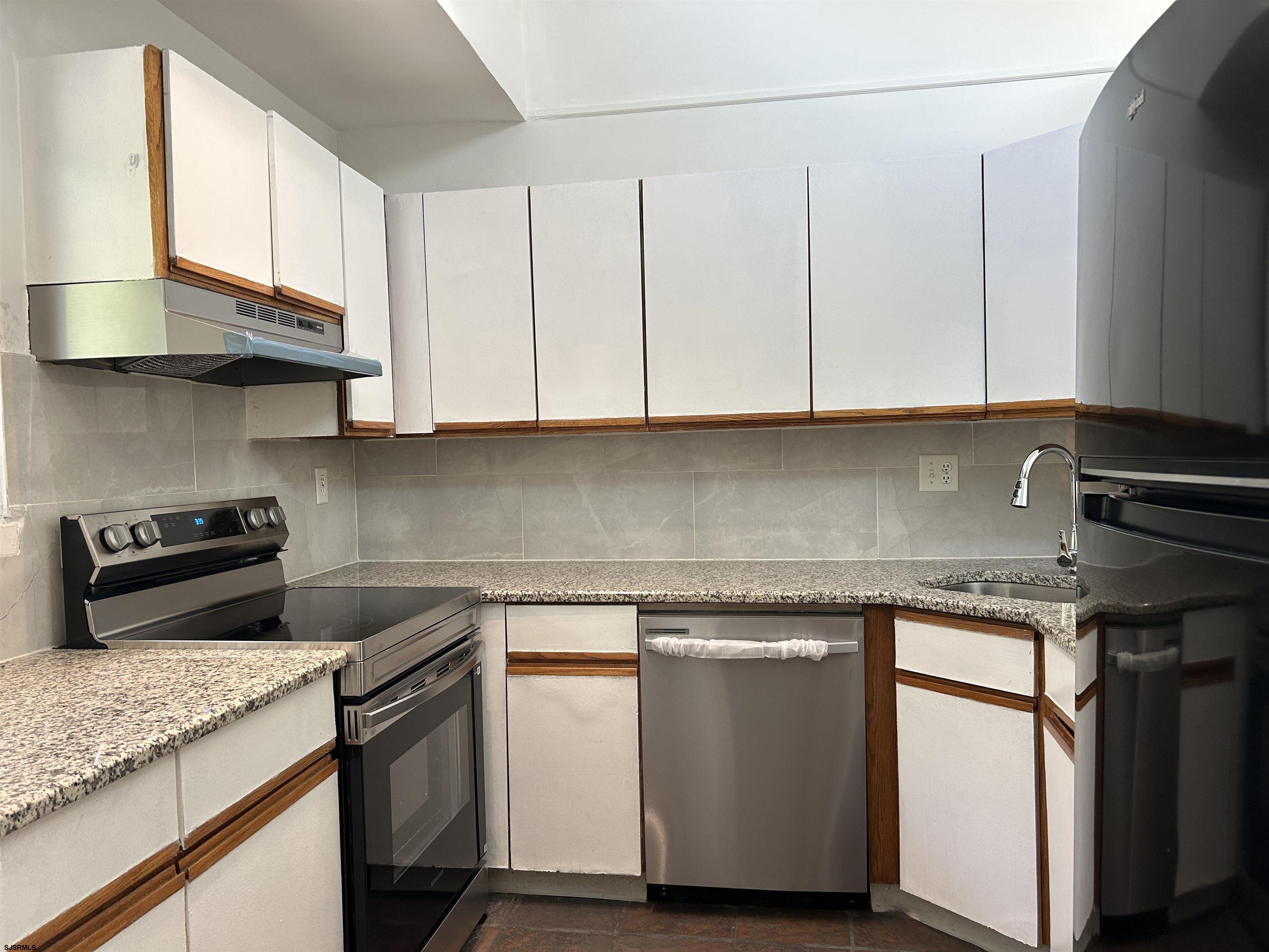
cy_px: 476
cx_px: 634
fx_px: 953
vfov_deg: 53.1
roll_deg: +2.5
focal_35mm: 26
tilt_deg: -1.7
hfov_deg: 67.3
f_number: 1.5
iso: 80
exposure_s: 1/120
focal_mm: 5.7
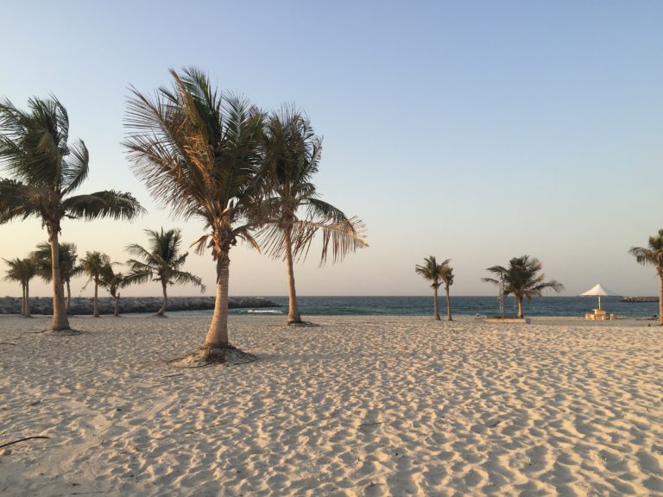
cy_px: 248
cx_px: 332
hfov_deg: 61.7
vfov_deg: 48.2
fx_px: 555
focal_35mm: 29
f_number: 2.2
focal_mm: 4.15
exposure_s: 1/608
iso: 32
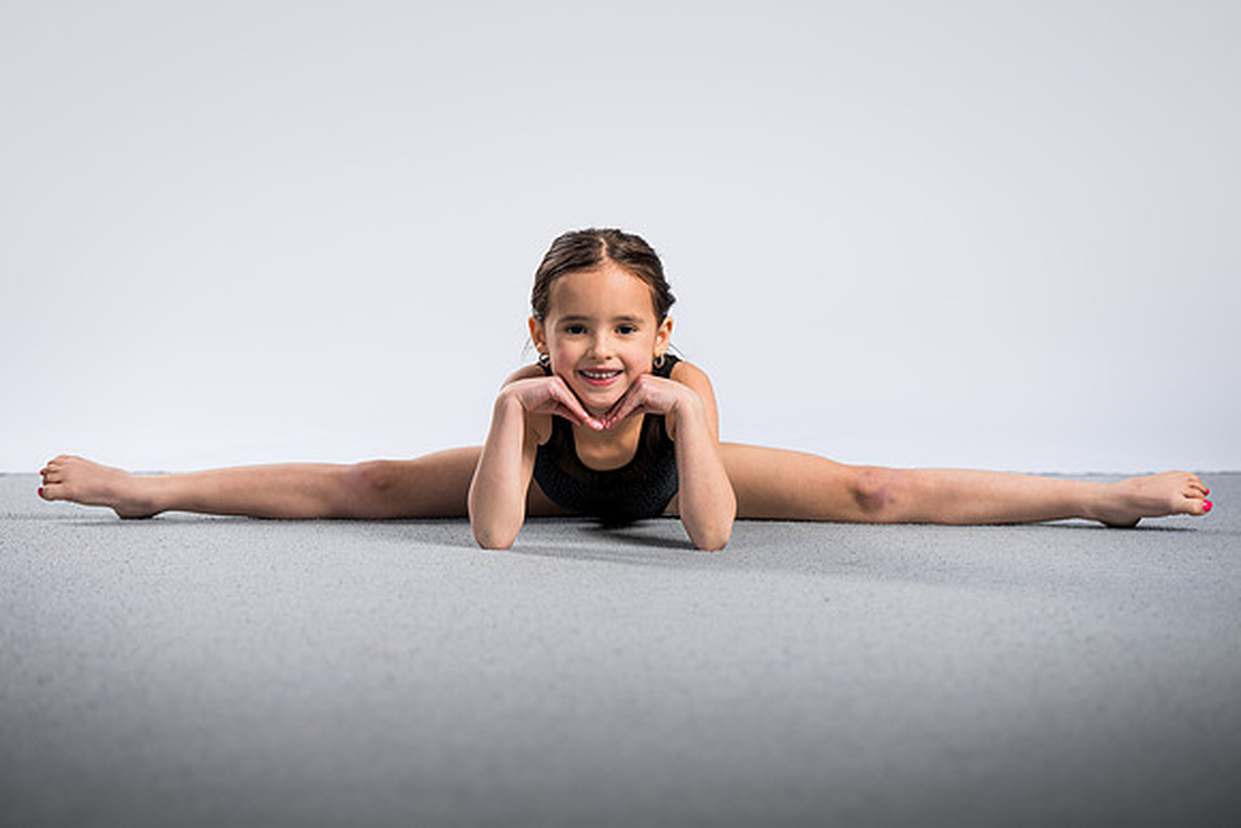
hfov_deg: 13.3
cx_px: 589
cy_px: 433
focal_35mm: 155
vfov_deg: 8.9
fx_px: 5336
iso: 100
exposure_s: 1/320
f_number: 3.5
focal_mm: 146
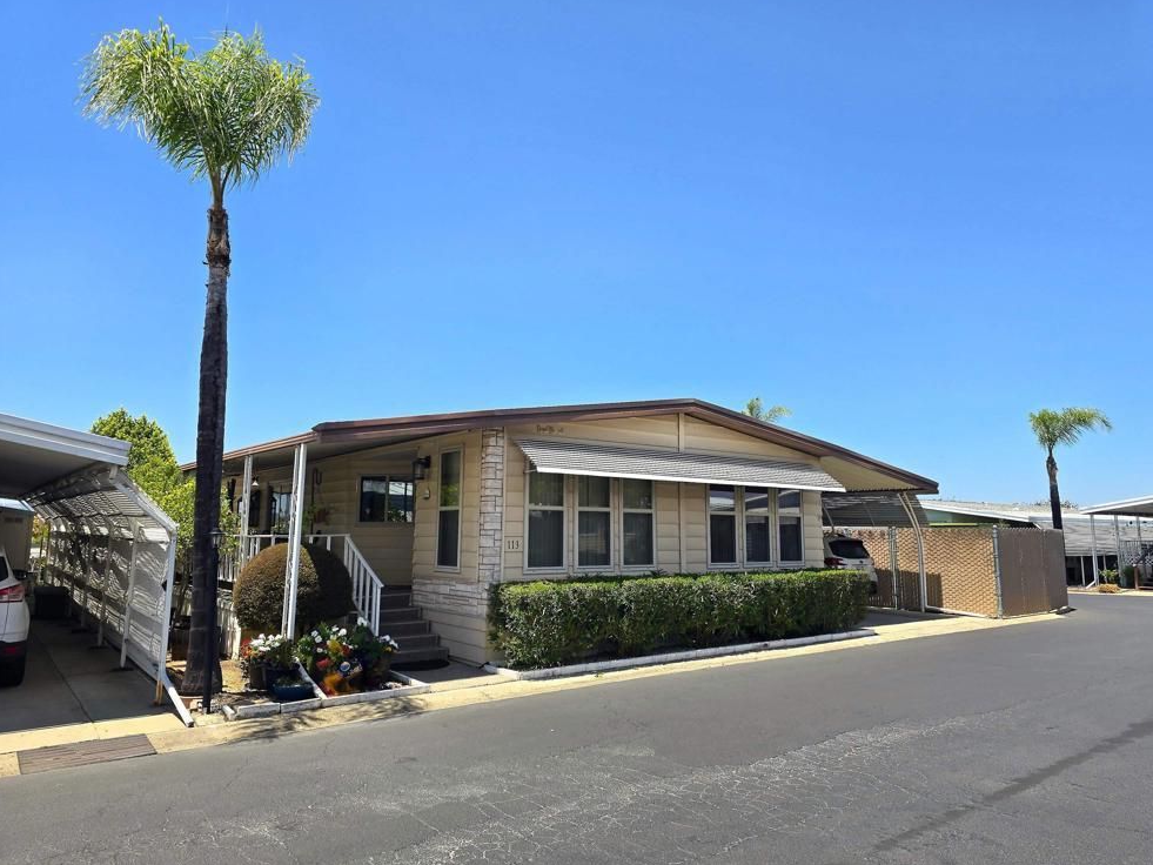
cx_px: 598
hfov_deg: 71.6
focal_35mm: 24
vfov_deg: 56.8
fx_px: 799
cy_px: 436
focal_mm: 6.3
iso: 12
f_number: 1.7
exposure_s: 1/681
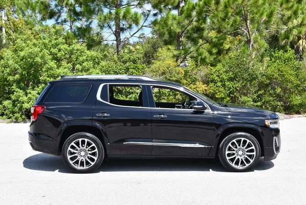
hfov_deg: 33.4
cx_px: 153
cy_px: 102
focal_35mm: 60
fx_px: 510
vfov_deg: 22.7
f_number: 8
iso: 200
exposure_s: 1/250
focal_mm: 30
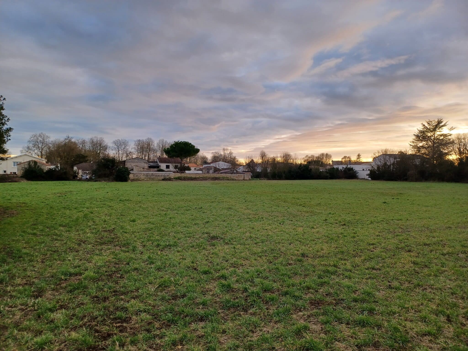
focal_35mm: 25
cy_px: 176
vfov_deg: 54.9
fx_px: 338
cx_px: 234
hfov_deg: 69.4
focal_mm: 4.6
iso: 32
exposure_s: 1/50
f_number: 1.8
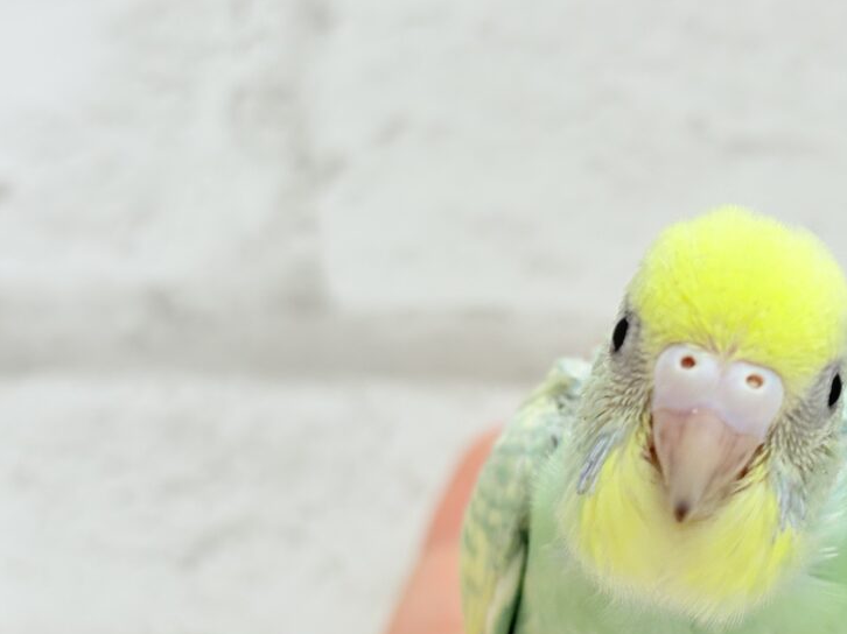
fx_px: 2104
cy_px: 392
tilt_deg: +4.1
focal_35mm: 86
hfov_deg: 22.4
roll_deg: -2.1
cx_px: 698
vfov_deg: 17.1
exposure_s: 1/100
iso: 64
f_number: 1.6
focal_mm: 5.96
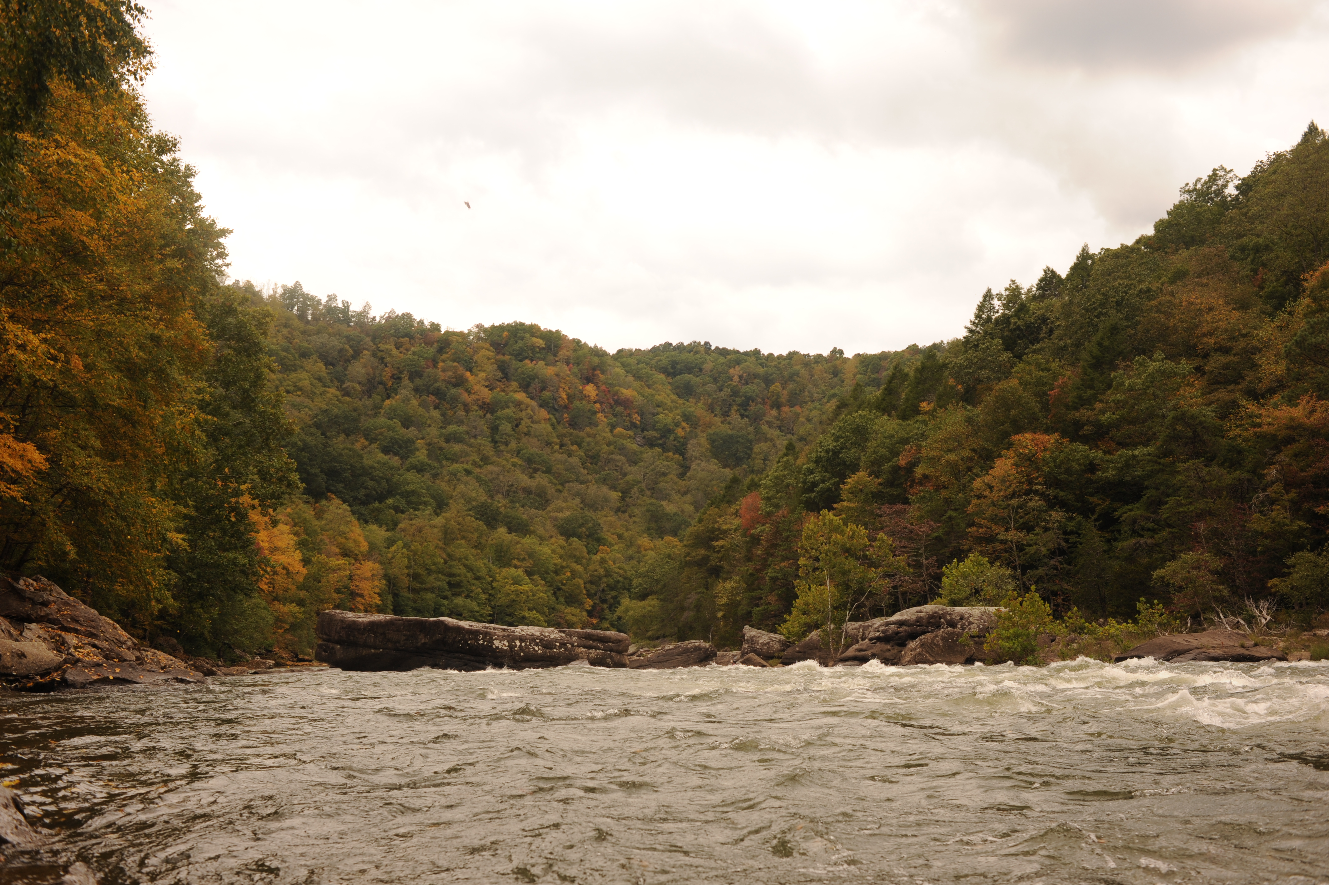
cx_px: 664
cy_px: 442
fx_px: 1291
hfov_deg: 54.5
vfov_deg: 37.8
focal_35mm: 35
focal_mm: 35
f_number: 8
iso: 320
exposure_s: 1/400
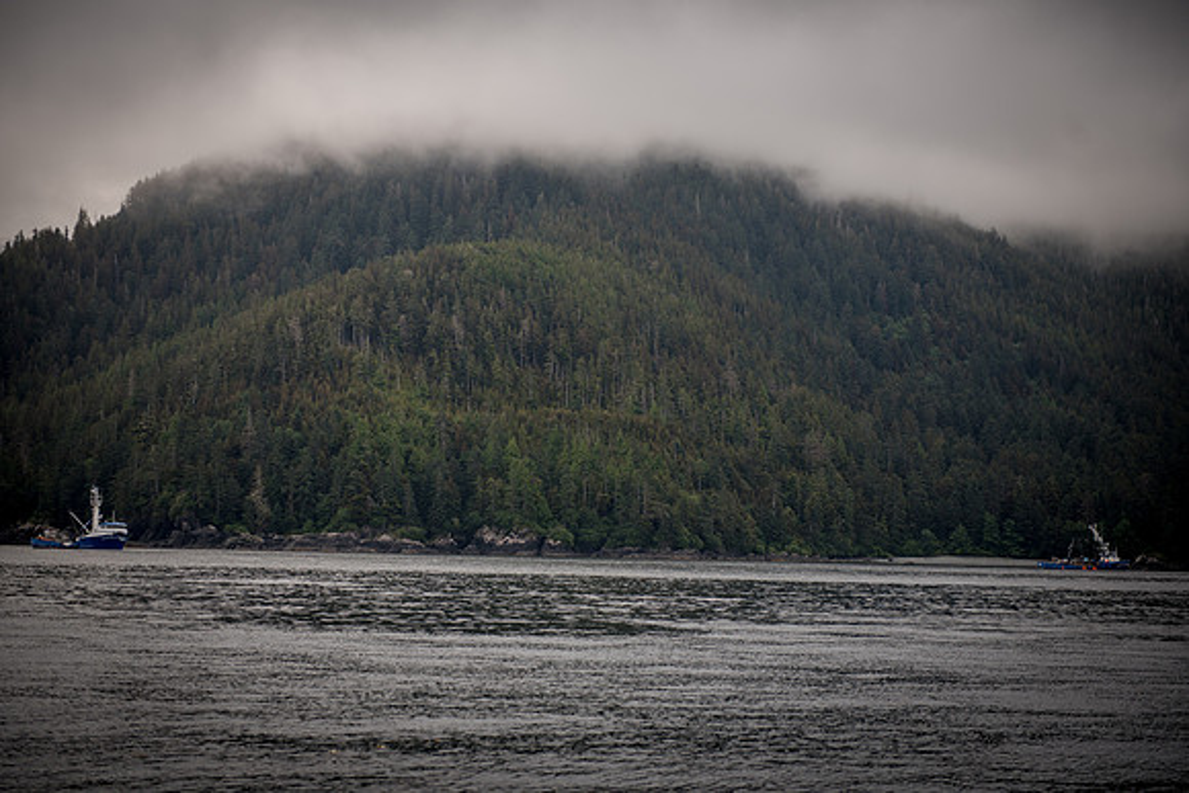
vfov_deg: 19.5
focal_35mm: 70
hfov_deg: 28.8
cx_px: 594
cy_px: 396
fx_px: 2312
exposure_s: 1/1000
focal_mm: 70
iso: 100
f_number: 2.8
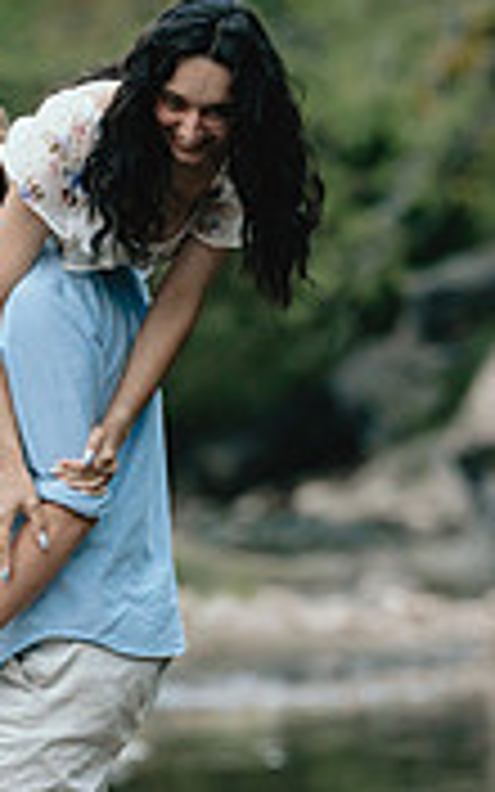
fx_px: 11246
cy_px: 454
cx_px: 68
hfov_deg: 2.5
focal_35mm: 521
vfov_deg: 4.0
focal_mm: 200
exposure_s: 1/200
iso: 1600
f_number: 3.5
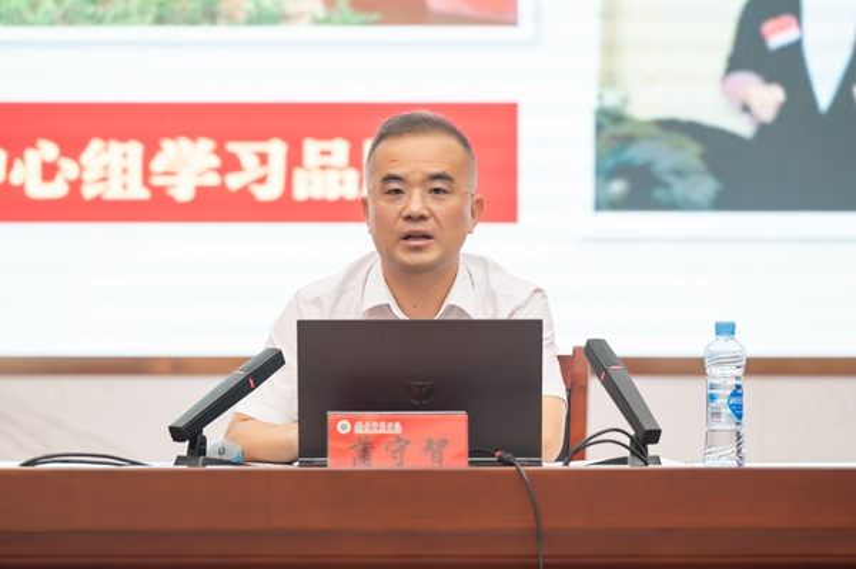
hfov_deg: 10.6
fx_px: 4633
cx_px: 428
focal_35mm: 195
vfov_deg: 7.0
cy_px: 284
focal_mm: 195
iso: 800
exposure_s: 1/125
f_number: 4
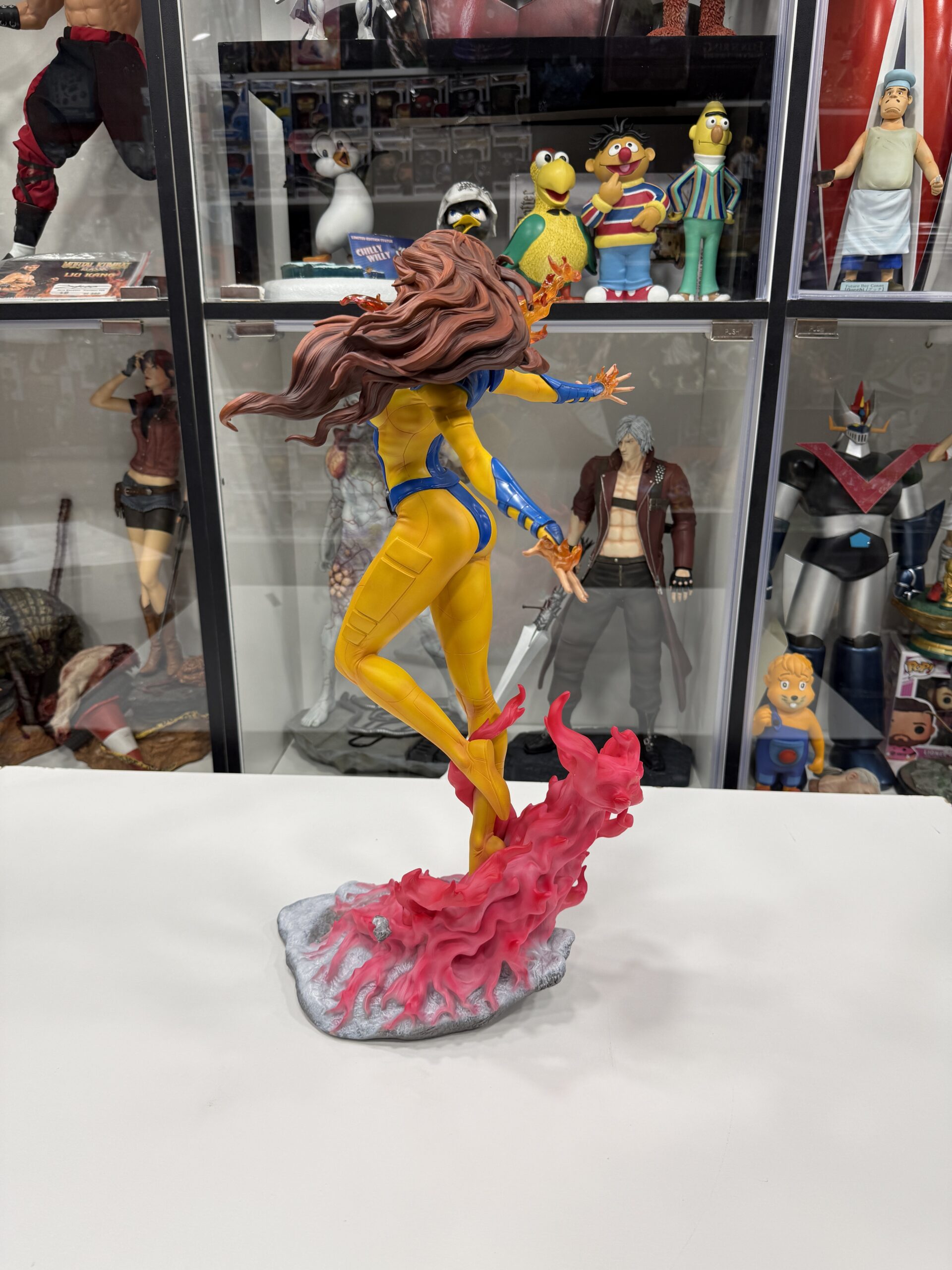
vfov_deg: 71.6
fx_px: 880
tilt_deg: -17.1
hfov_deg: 56.8
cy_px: 635
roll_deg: -0.1
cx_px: 476
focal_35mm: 24
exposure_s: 1/100
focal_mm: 6.76
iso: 50
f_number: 1.78
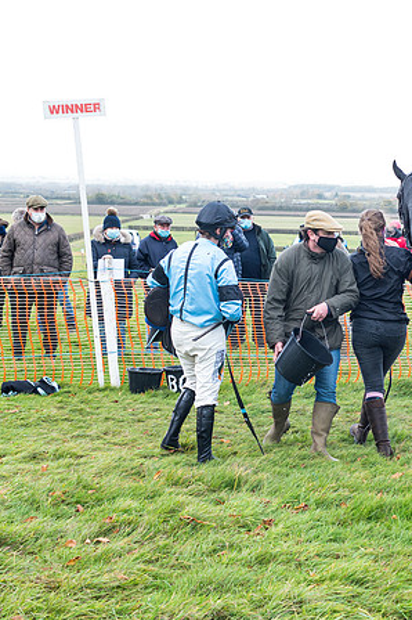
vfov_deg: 31.9
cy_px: 310
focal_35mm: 63
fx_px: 1083
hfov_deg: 20.9
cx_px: 396
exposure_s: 1/1000
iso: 1250
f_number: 5
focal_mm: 35
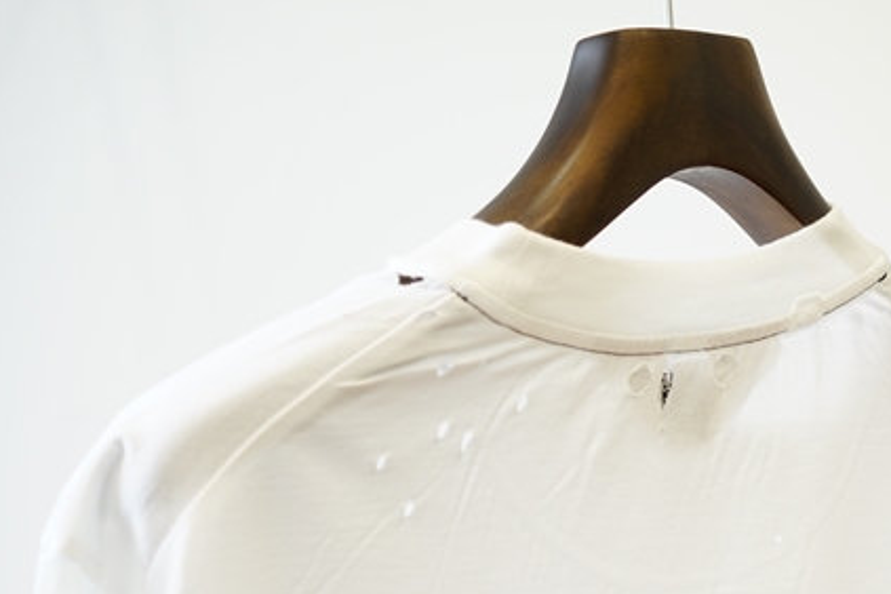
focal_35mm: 104
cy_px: 504
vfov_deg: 13.1
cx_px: 815
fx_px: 2574
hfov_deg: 19.3
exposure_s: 1/60
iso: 400
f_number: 4
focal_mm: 55
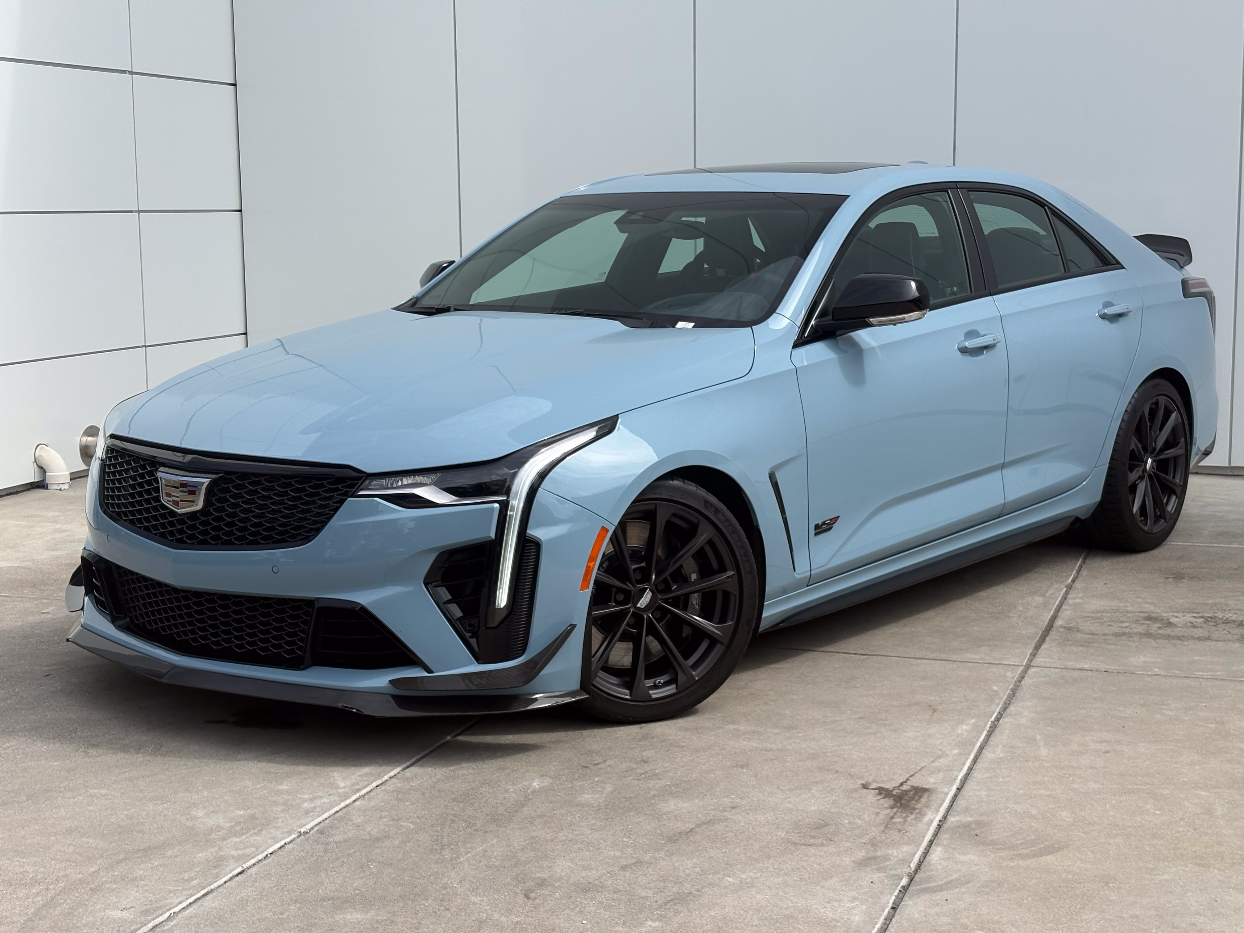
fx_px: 1869
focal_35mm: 52
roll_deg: -0.2
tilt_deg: -6.7
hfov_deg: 36.8
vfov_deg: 28.0
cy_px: 466
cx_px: 622
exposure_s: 1/4065
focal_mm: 5.96
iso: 50
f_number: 1.6
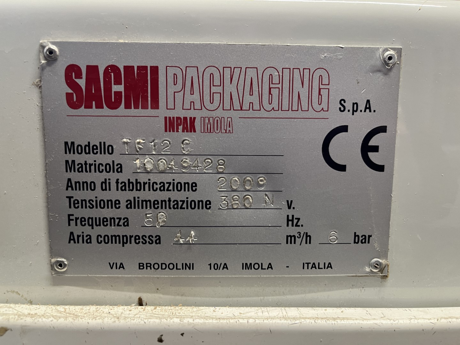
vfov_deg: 53.1
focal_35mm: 26
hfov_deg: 67.3
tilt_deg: -7.3
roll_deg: -0.8
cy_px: 172
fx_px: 346
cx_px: 230
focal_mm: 5.1
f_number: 1.6
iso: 125
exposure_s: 1/63
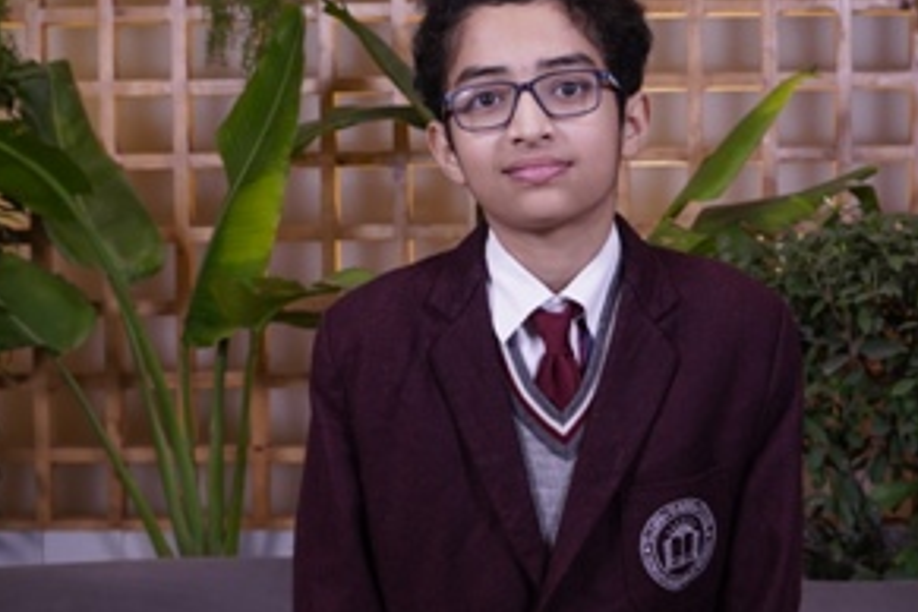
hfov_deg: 27.2
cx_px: 587
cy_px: 304
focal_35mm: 74
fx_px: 1887
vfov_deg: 18.4
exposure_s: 1/125
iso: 500
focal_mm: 32
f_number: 5
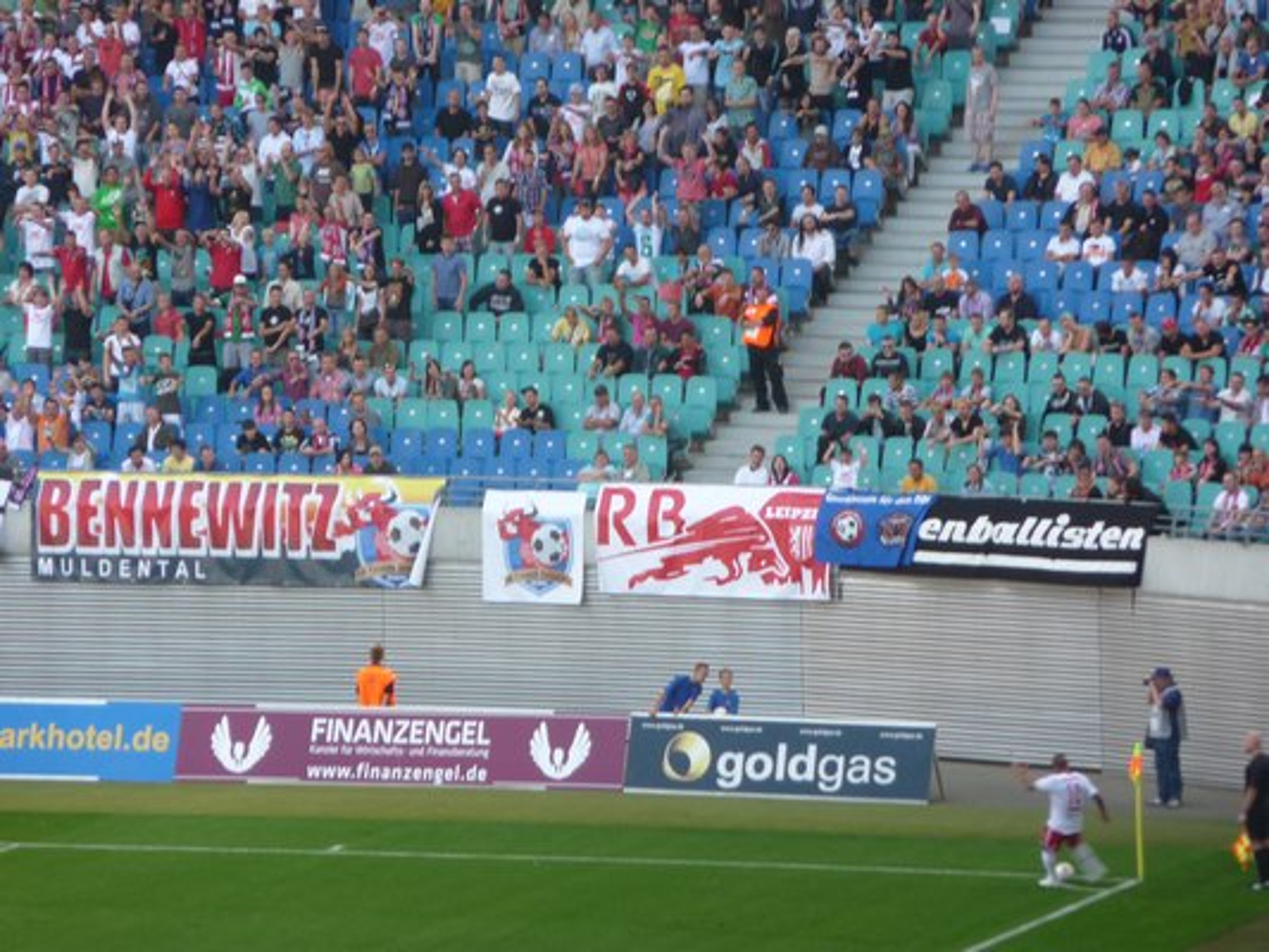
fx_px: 10267
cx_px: 634
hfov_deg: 7.1
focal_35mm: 280
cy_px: 476
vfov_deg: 5.3
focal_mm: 47
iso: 125
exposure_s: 1/60
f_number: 4.9
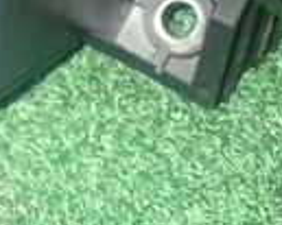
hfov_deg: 11.0
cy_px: -192
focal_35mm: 163
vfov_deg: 9.0
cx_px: -240
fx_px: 1359
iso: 800
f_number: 7.1
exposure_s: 1/40
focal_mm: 6.37
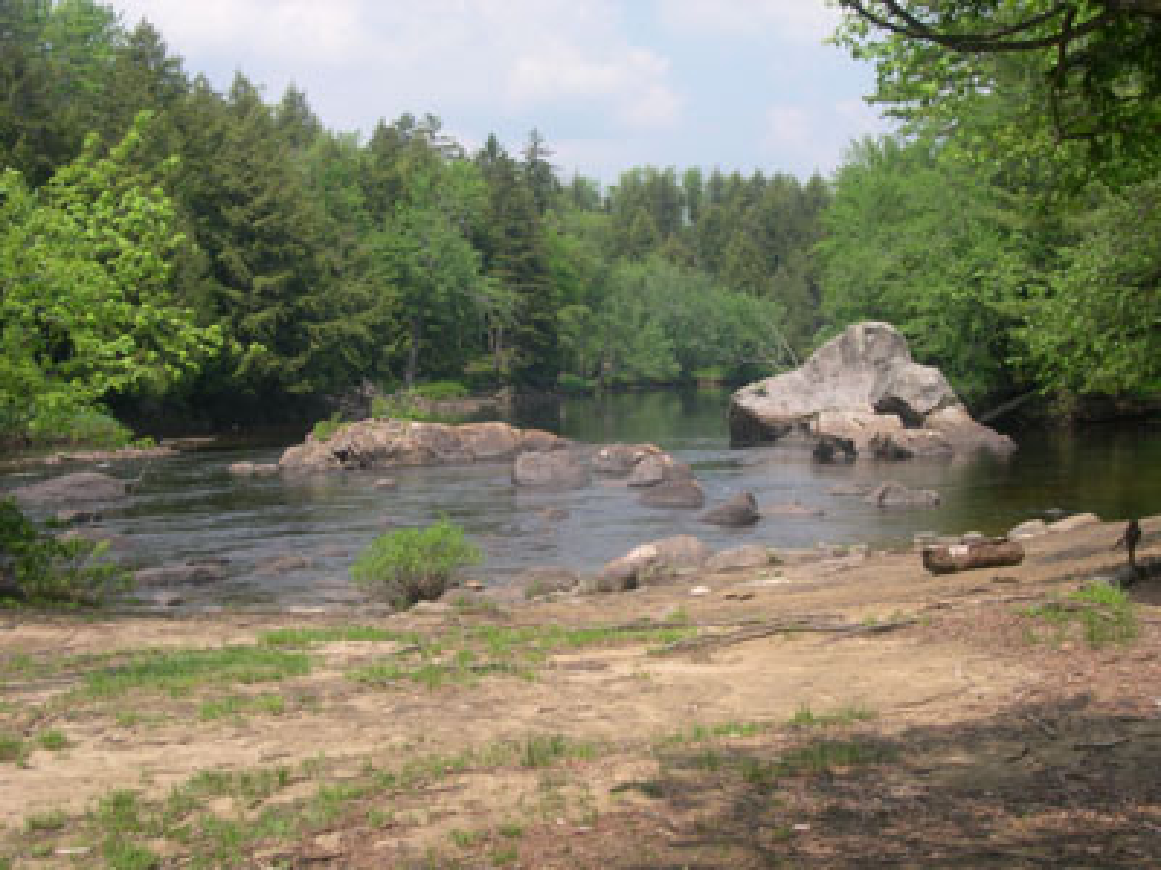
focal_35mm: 57
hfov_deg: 33.8
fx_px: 1912
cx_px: 580
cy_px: 435
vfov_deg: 25.7
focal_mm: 12.2
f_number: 9.2
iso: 100
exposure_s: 1/92.1
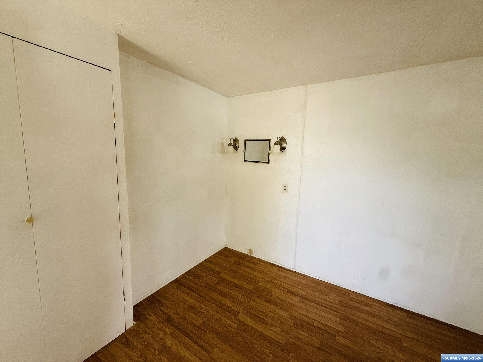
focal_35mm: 14
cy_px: 181
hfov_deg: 102.1
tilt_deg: -8.0
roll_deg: -0.8
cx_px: 242
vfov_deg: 85.7
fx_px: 195
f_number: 2.2
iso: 160
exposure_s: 1/99
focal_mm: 2.22
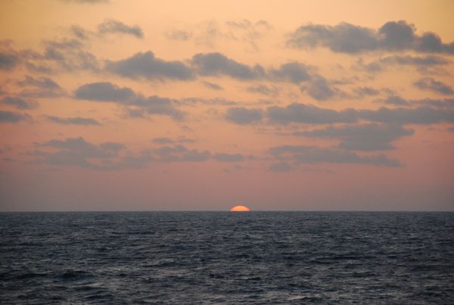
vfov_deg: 6.8
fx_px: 2559
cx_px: 227
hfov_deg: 10.1
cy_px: 152
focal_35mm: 202
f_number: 6
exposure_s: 1/500
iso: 1000
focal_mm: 135
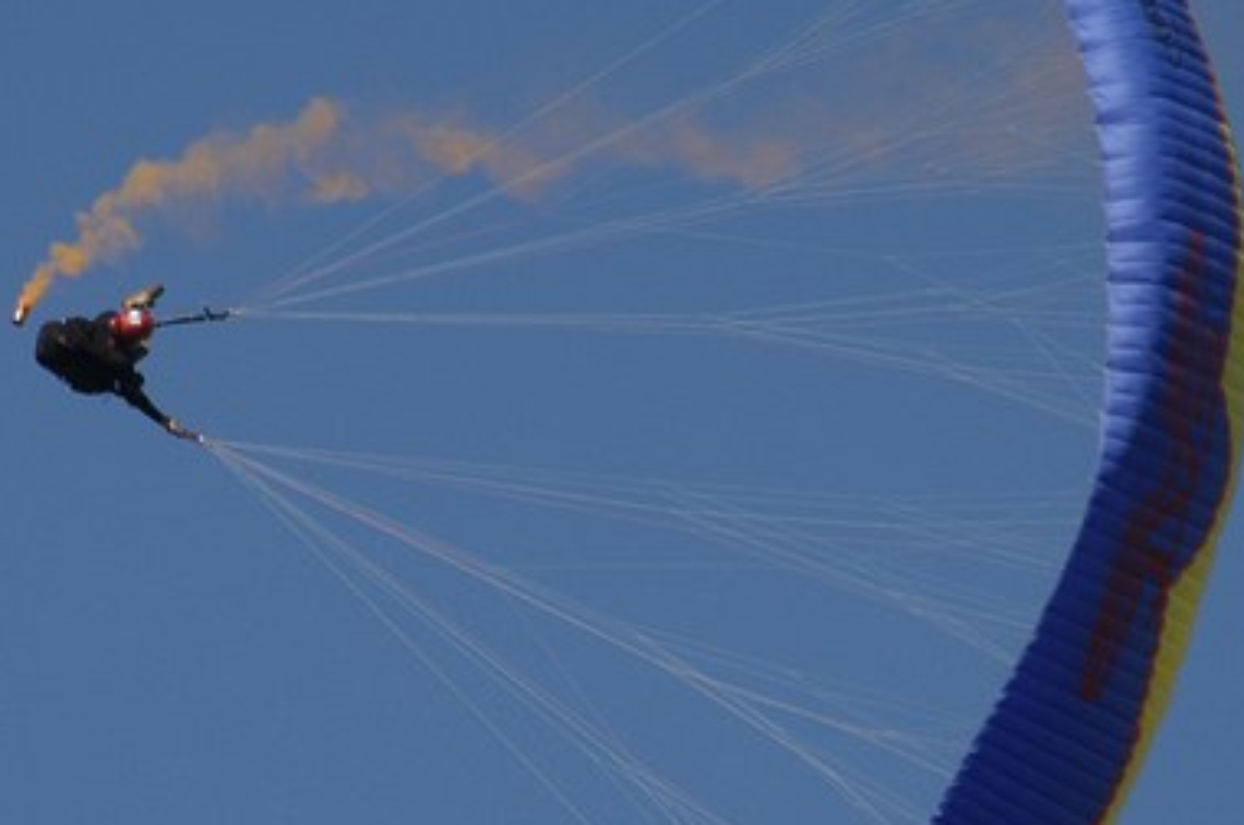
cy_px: 525
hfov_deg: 1.5
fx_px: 46329
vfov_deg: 1.0
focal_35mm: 1343
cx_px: 485
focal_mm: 400
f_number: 5.6
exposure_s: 1/1000
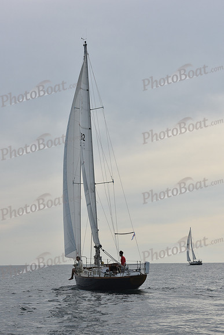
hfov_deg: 14.9
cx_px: 112
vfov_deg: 22.1
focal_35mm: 92
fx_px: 858
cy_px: 168
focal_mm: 92
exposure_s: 1/1000
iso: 320
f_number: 10
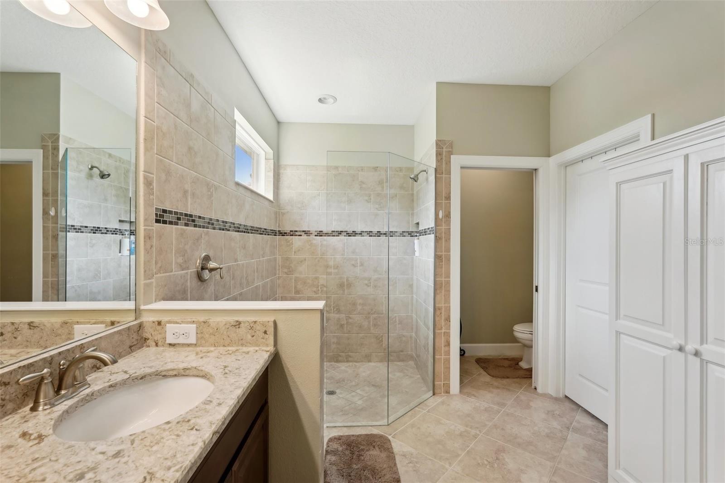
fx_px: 332
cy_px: 242
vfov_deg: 72.0
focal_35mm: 16
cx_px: 362
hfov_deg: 95.0
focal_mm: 16.5
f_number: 7.1
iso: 400
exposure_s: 1/50
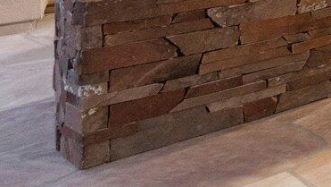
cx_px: 901
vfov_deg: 13.0
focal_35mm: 81
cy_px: -188
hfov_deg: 13.0
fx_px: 711
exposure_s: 1/80
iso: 400
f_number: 2.8
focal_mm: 14
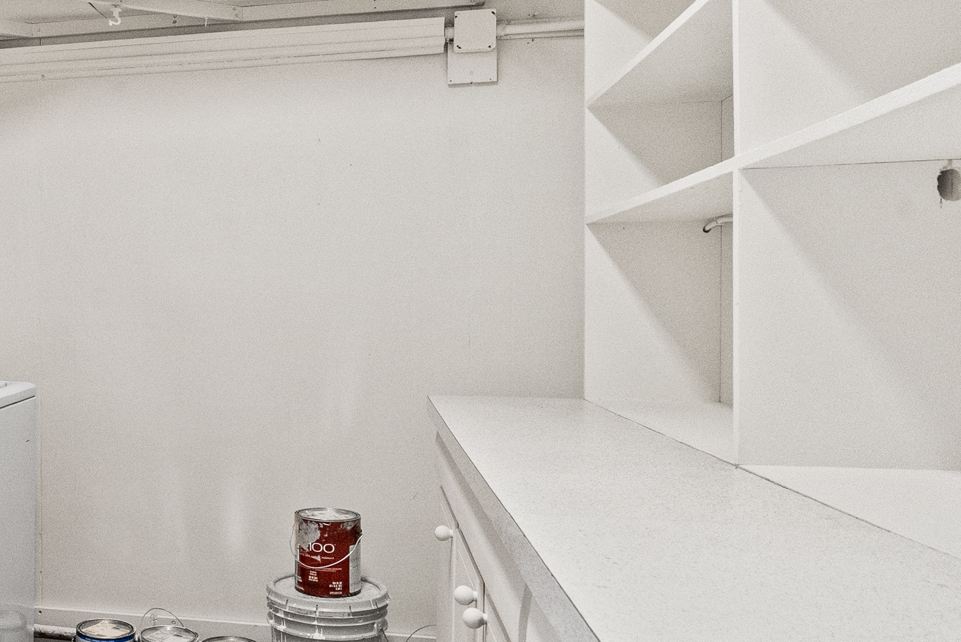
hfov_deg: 45.0
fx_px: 1015
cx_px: 60
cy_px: 326
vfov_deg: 35.1
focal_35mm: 38
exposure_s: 1/320
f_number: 8
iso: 12800
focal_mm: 16
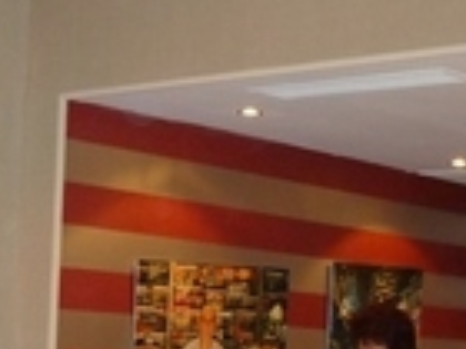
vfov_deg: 13.5
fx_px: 1427
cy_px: 427
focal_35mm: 106
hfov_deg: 18.4
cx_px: 120
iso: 250
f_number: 2.8
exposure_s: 1/30
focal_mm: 5.5
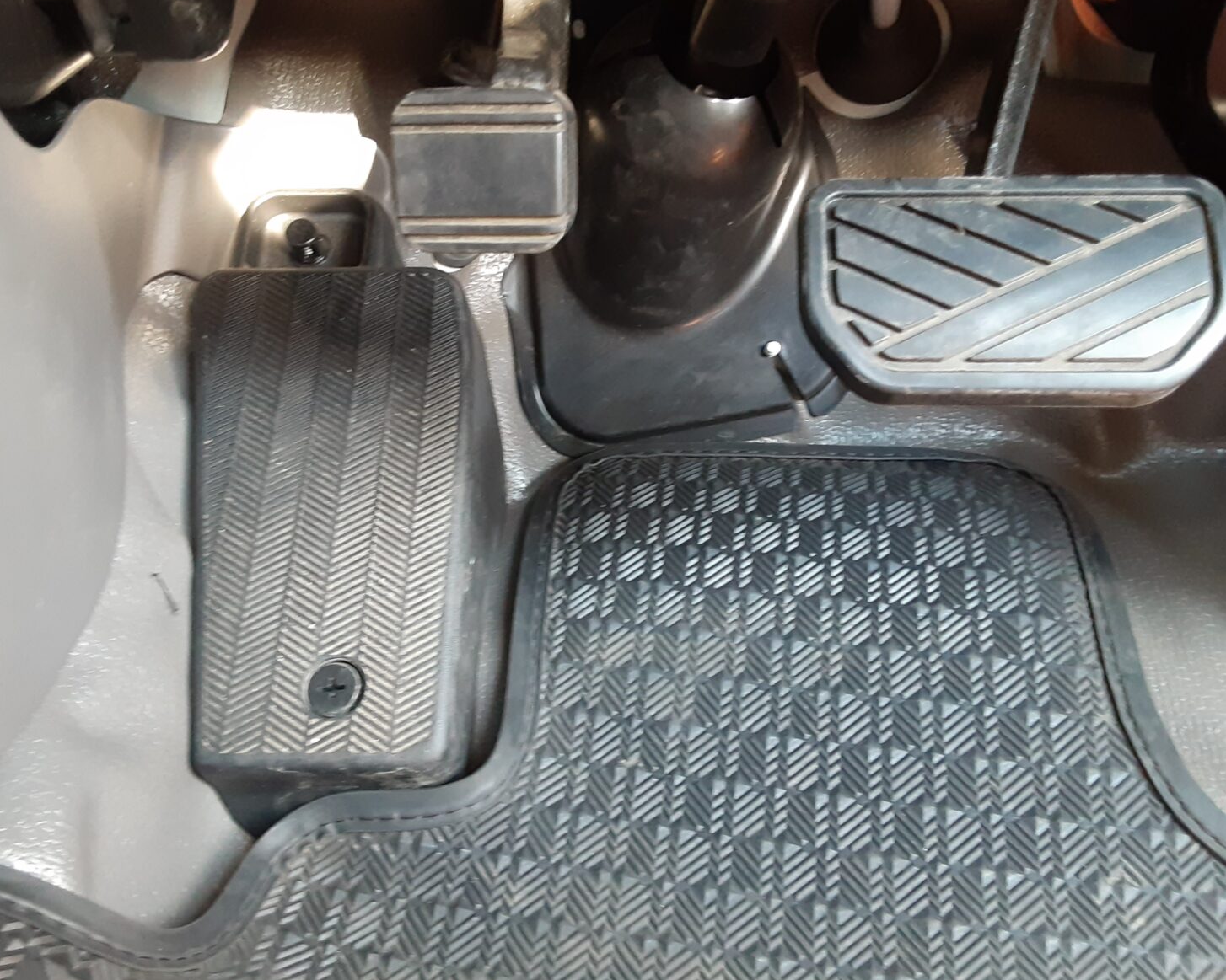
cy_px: 479
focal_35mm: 29
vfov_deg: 50.0
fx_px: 1052
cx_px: 553
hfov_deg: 60.3
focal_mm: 2.91
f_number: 1.9
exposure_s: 1/50
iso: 200
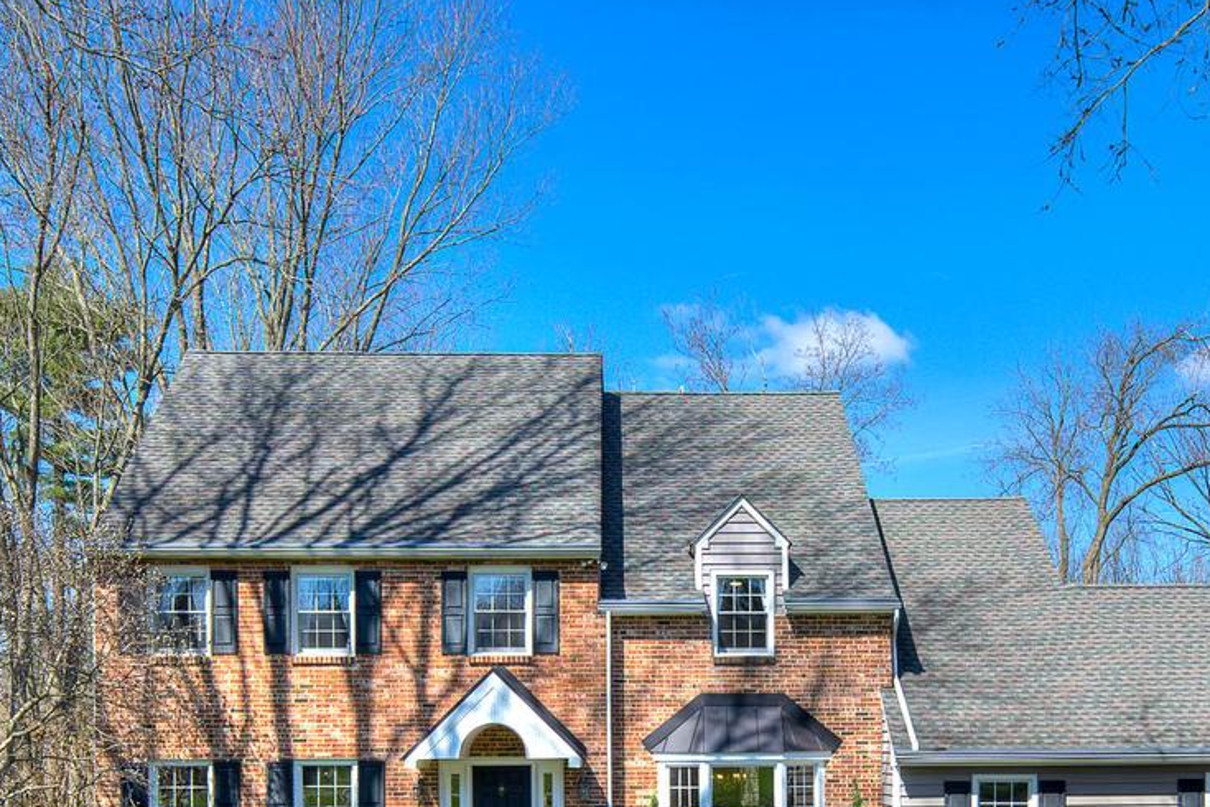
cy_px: 772
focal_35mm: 47
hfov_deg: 41.8
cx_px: 675
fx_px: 1580
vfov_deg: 27.3
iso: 100
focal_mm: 24
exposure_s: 1/160
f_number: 8
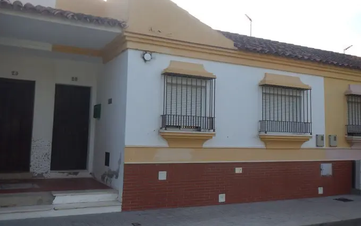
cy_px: 104
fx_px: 344
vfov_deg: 36.3
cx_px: 187
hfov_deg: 55.3
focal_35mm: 35
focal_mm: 5
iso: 125
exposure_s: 1/400
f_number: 3.9
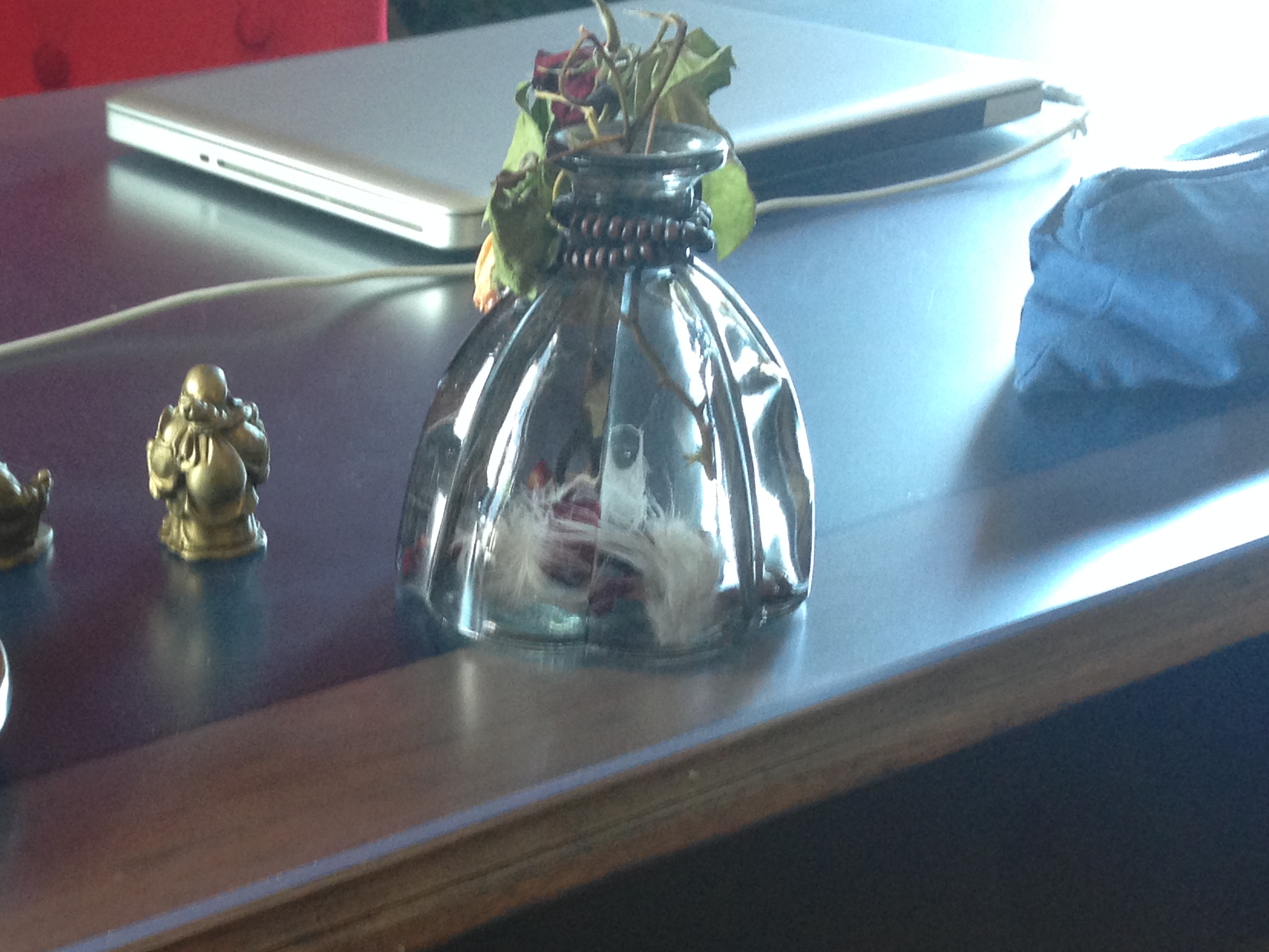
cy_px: 867
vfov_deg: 22.0
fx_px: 2383
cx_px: 189
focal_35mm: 65
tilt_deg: -29.6
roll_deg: +1.7
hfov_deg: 28.9
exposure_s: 1/20
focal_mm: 4.12
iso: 125
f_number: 2.4
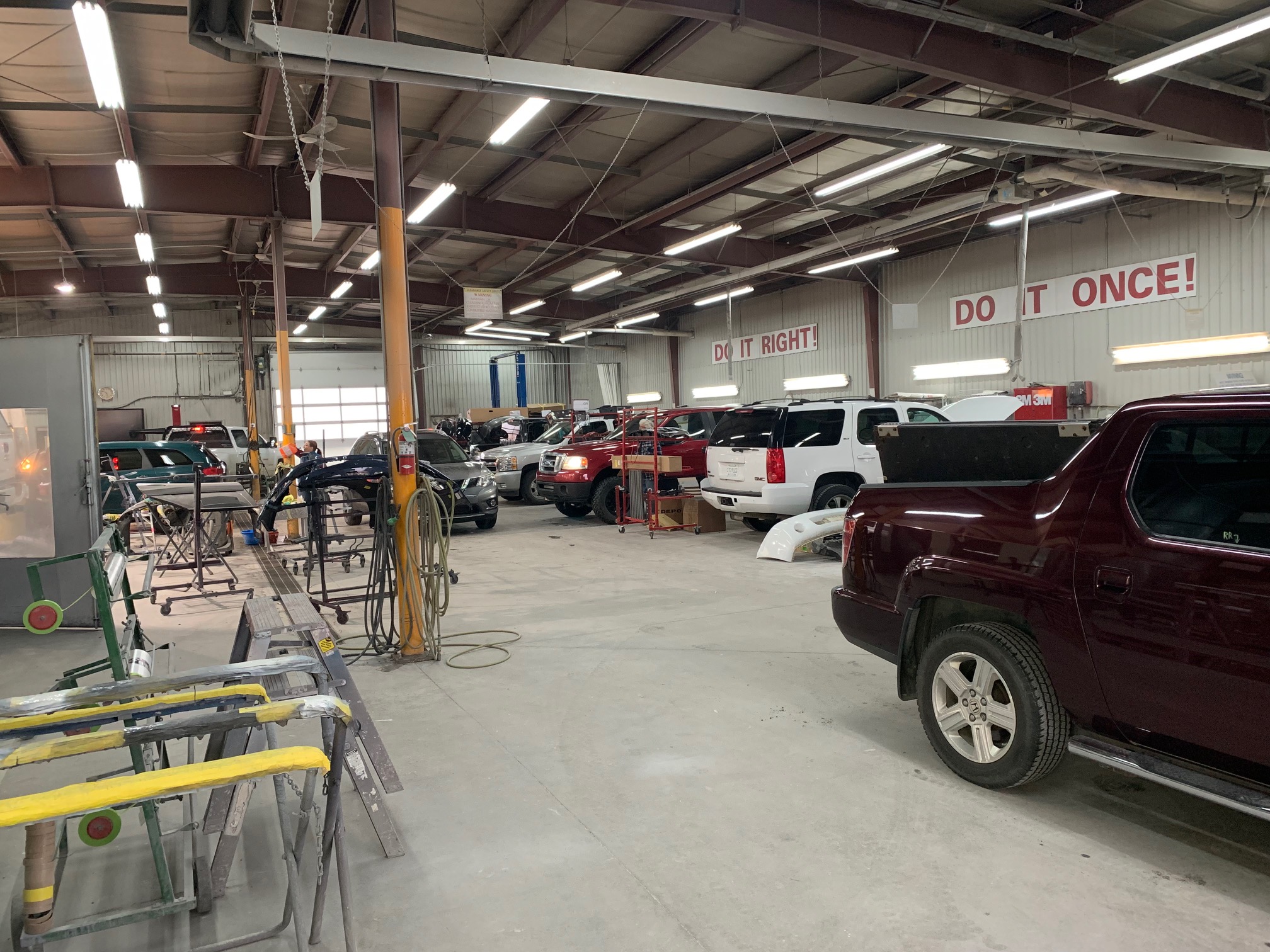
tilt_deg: -3.0
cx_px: 635
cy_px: 476
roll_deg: +2.3
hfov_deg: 67.3
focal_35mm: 26
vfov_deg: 53.1
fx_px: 954
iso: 200
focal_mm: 4.25
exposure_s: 1/60
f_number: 1.8
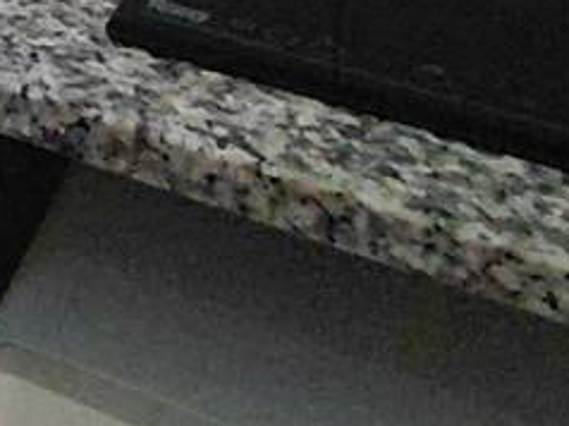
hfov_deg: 15.8
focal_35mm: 101
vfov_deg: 11.5
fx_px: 1659
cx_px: -533
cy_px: -657
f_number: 2.2
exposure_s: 1/60
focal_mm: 1.64
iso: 100
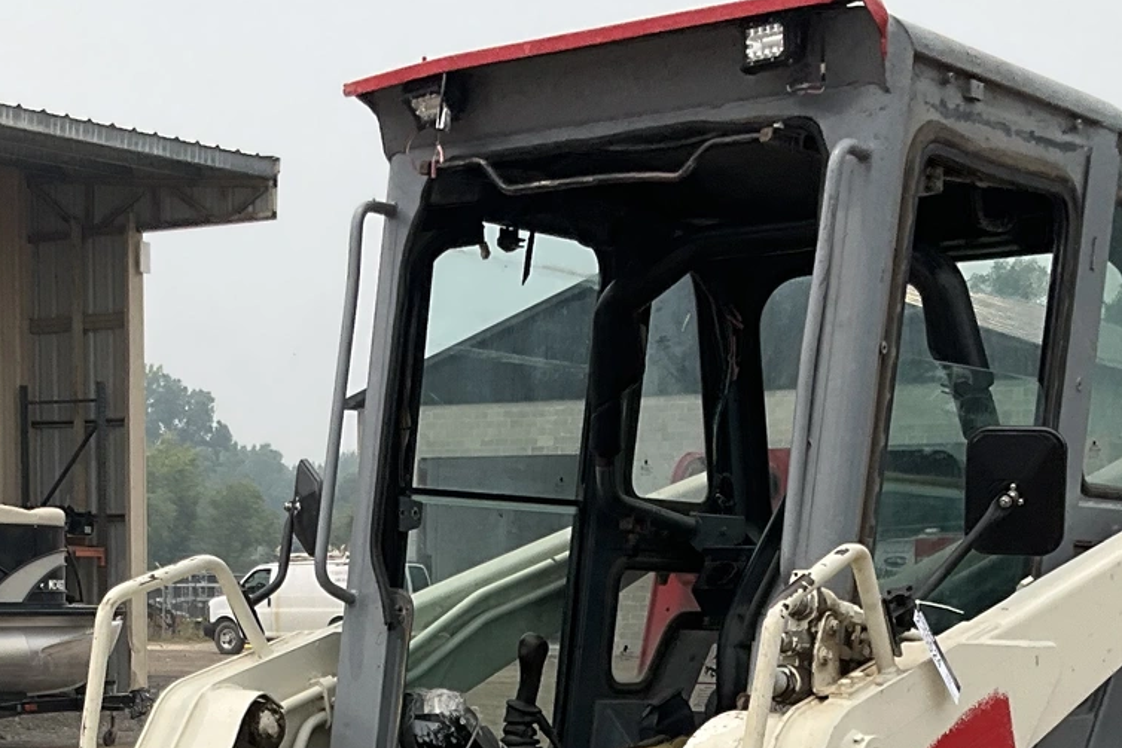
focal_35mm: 80
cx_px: 385
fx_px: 2494
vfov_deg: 16.0
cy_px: 1029
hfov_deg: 25.2
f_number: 1.8
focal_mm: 3
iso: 25
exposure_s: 1/1786
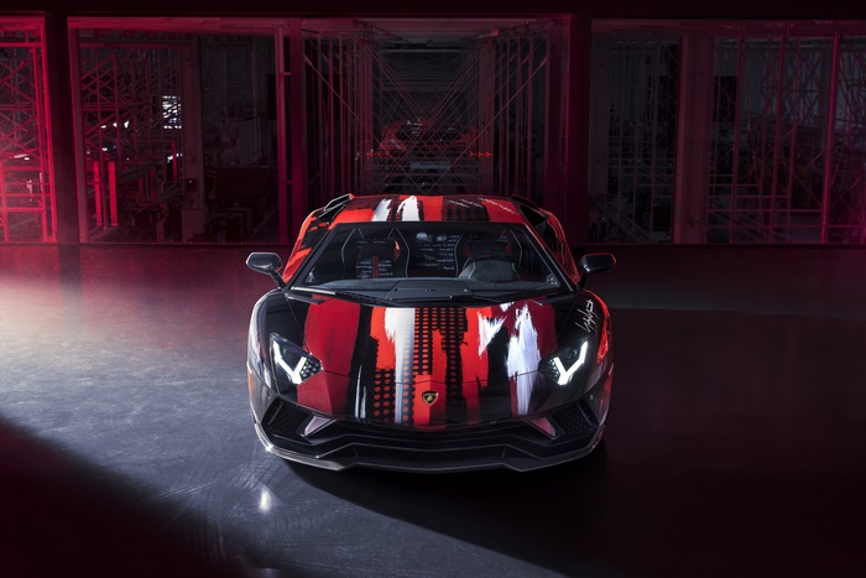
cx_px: 433
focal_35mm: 50
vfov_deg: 27.0
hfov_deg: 39.6
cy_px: 289
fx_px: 1203
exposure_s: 1/125
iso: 800
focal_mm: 50
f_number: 5
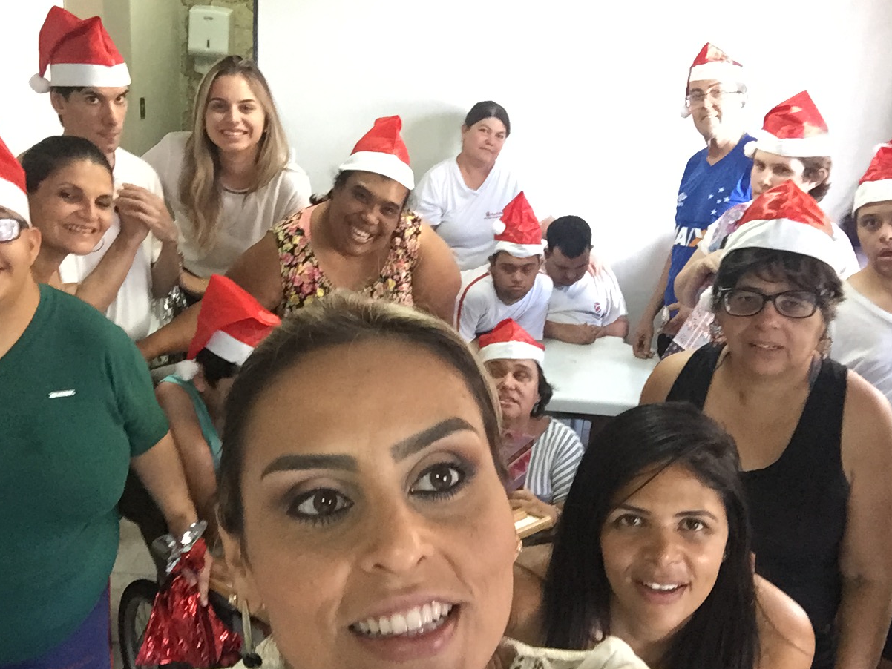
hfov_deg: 55.3
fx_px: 851
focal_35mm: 33
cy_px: 351
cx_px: 442
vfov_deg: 42.9
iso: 320
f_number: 2.2
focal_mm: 2.65
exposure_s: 1/30
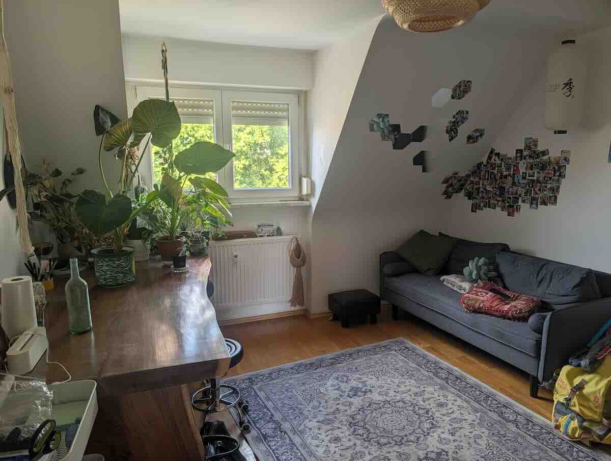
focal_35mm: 24
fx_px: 424
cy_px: 230
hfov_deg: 71.5
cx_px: 306
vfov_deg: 57.0
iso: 22
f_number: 1.68
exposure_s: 1/367
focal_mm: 6.9
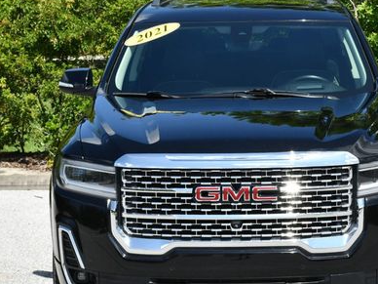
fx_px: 1212
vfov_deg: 13.3
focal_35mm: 111
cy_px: 166
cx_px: 231
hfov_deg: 17.7
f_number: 8
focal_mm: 35
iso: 140
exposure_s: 1/250
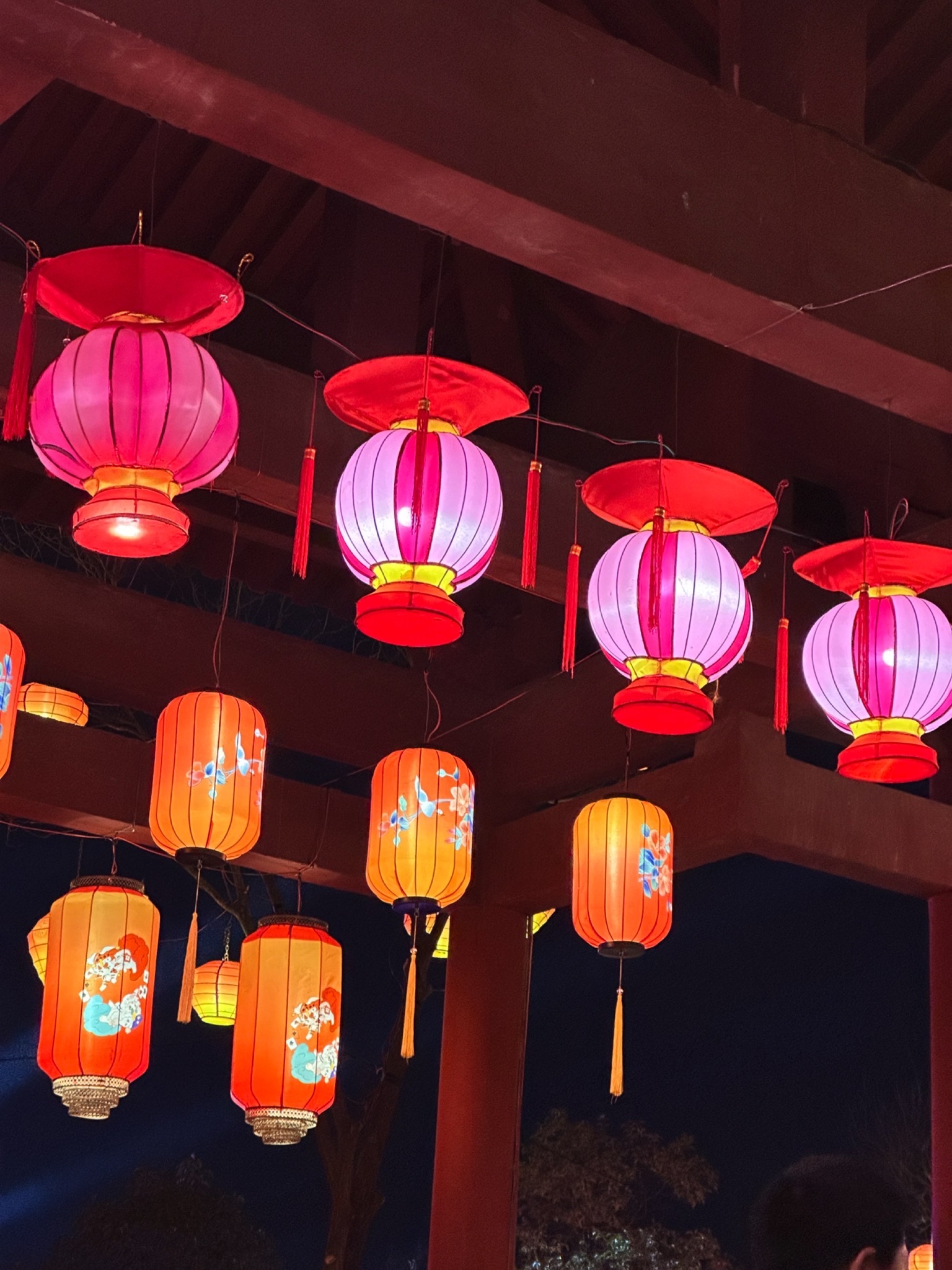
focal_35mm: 77
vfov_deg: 25.3
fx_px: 2824
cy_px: 635
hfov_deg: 19.1
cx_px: 476
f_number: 2.8
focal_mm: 9
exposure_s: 1/20
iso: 2000
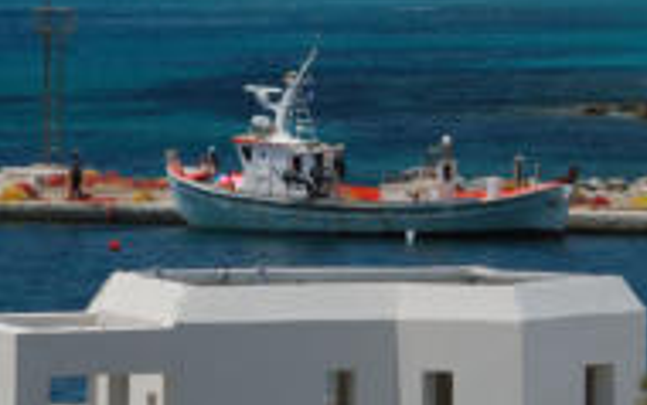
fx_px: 9369
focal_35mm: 531
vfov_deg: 2.5
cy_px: -240
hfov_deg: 4.0
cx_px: 473
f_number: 11
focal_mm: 110
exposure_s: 1/125
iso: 200
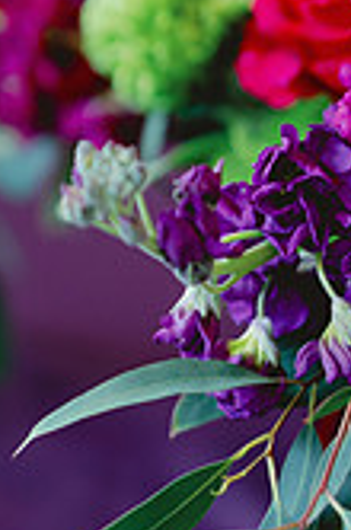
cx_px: 389
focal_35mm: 231
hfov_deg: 5.9
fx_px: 3392
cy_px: 172
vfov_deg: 8.9
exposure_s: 1/60
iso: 800
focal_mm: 85
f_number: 2.2
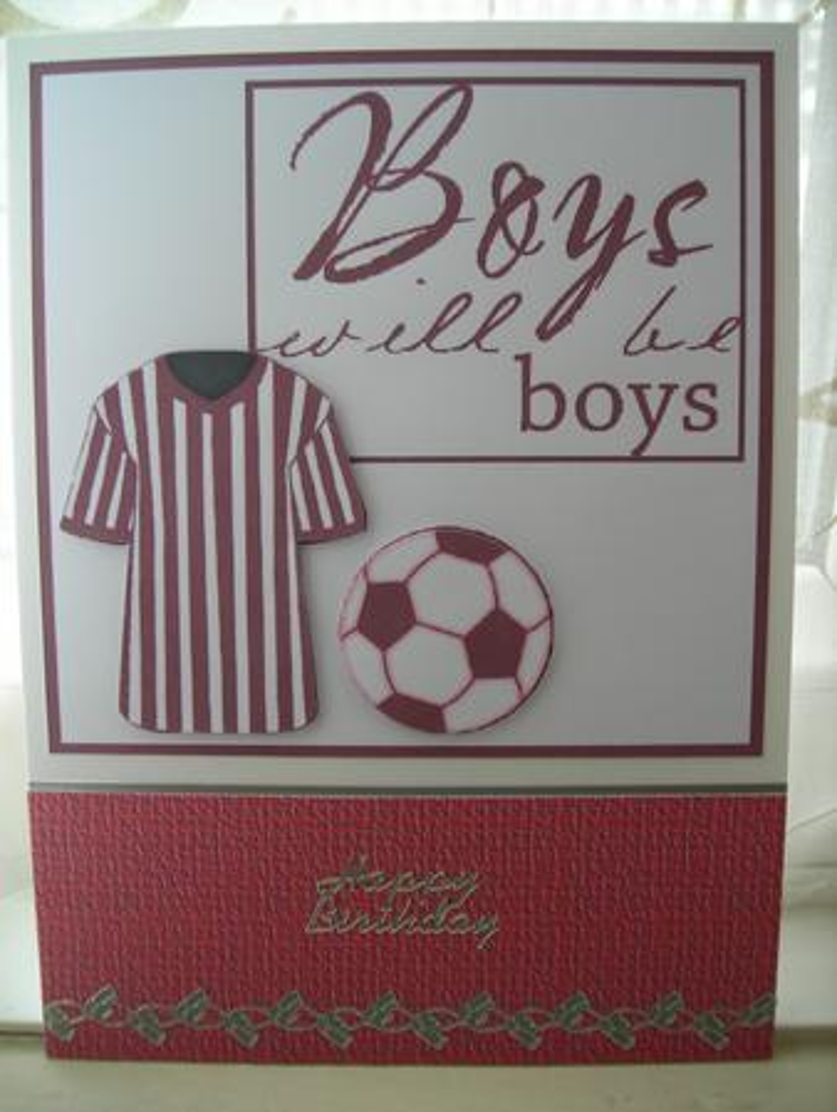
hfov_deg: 37.8
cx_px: 418
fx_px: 1222
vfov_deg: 48.9
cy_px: 556
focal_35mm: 38
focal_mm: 6.3
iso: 50
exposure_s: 1/30.1
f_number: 3.2
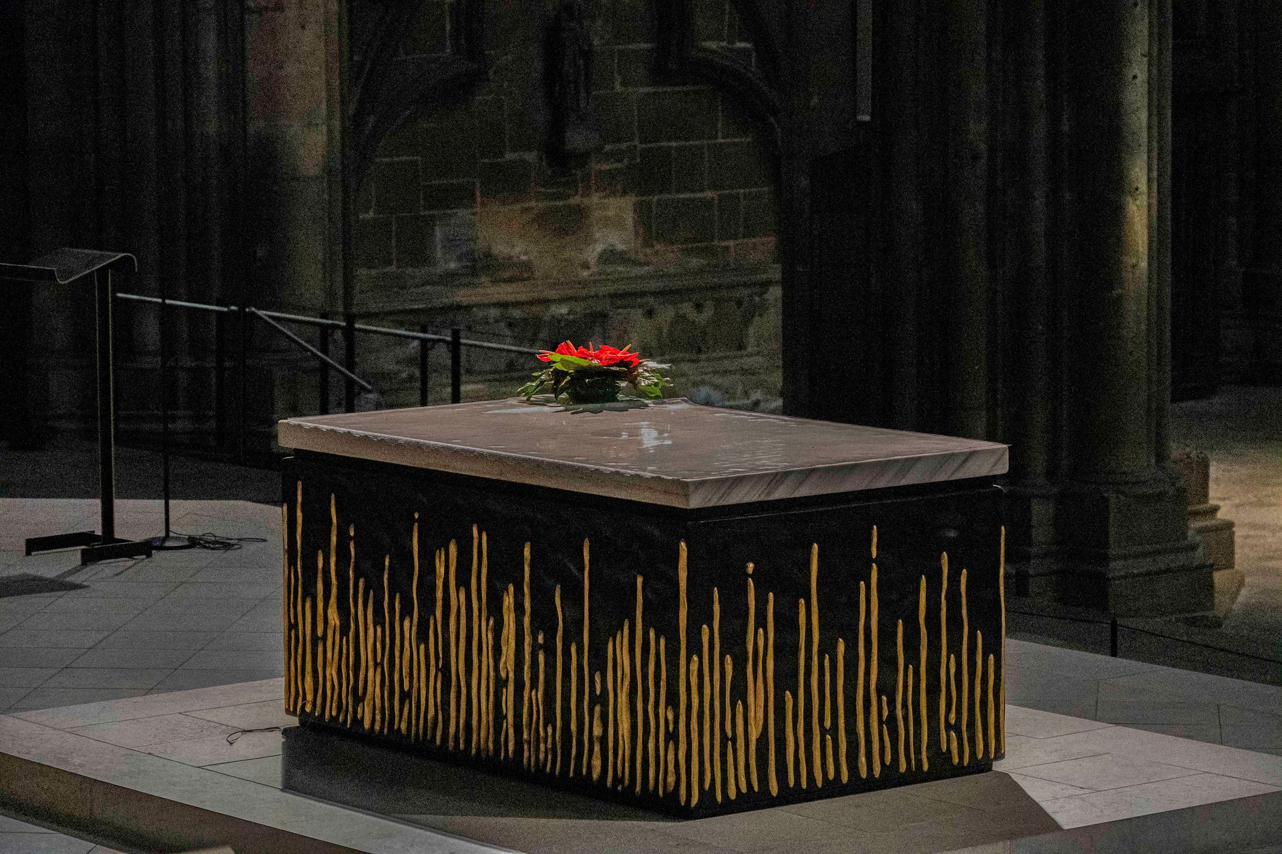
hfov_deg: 16.4
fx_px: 4451
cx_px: 641
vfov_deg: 11.0
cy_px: 427
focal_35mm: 125
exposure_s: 1/640
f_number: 6.3
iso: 64000
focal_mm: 125
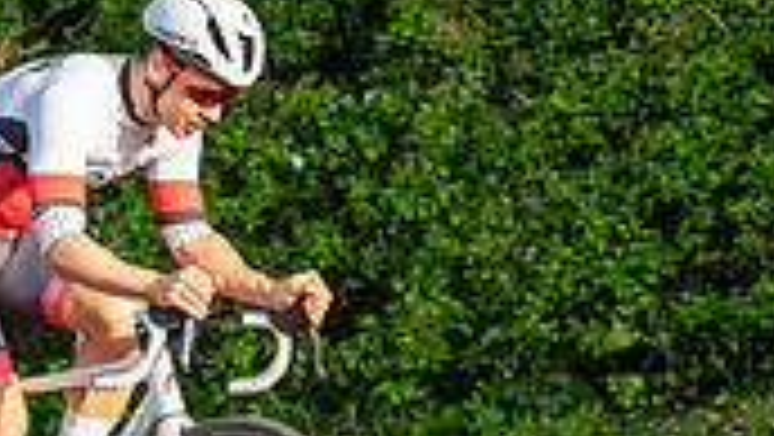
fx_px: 5072
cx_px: 112
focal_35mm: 247
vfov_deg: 4.9
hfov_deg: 8.7
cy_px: 245
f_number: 4
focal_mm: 70
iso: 1000
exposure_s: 1/1000
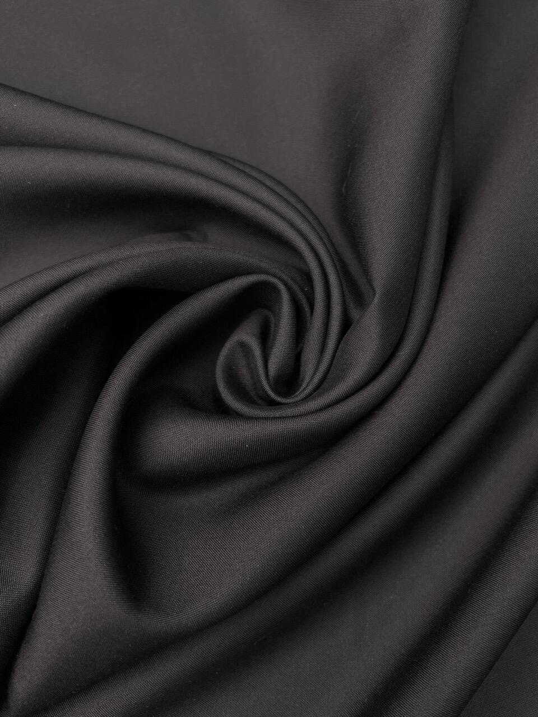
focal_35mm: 26
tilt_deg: -76.8
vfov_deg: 67.3
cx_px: 269
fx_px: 539
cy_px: 358
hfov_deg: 53.1
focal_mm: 5.7
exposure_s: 1/544
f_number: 1.5
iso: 50
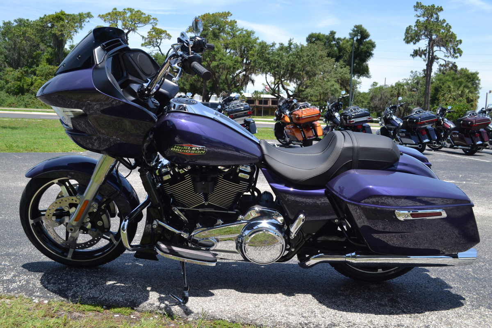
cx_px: 246
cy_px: 164
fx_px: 451
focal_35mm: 33
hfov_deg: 57.2
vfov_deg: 40.0
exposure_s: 1/200
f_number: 7.1
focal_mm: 22
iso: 100
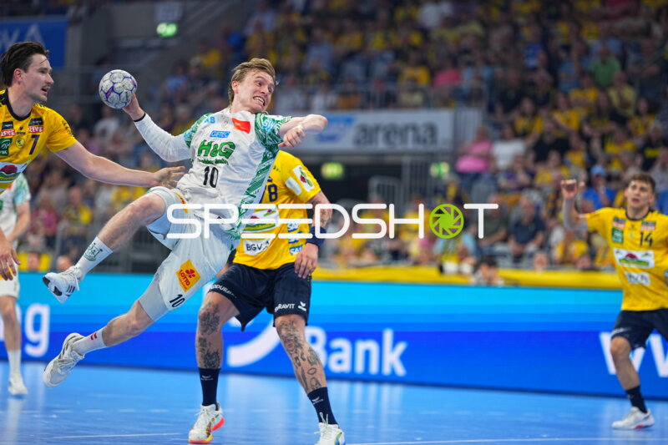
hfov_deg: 15.2
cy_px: 222
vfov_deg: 10.2
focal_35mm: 135
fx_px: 2504
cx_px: 334
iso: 1000
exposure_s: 1/1600
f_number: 1.8
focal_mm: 135
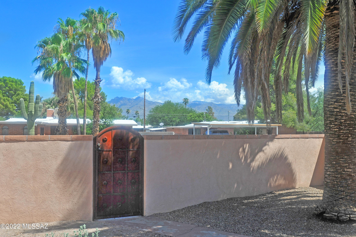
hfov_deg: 54.5
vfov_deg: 37.8
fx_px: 346
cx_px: 178
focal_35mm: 35
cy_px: 118
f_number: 11
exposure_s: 1/320
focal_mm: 35
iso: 320
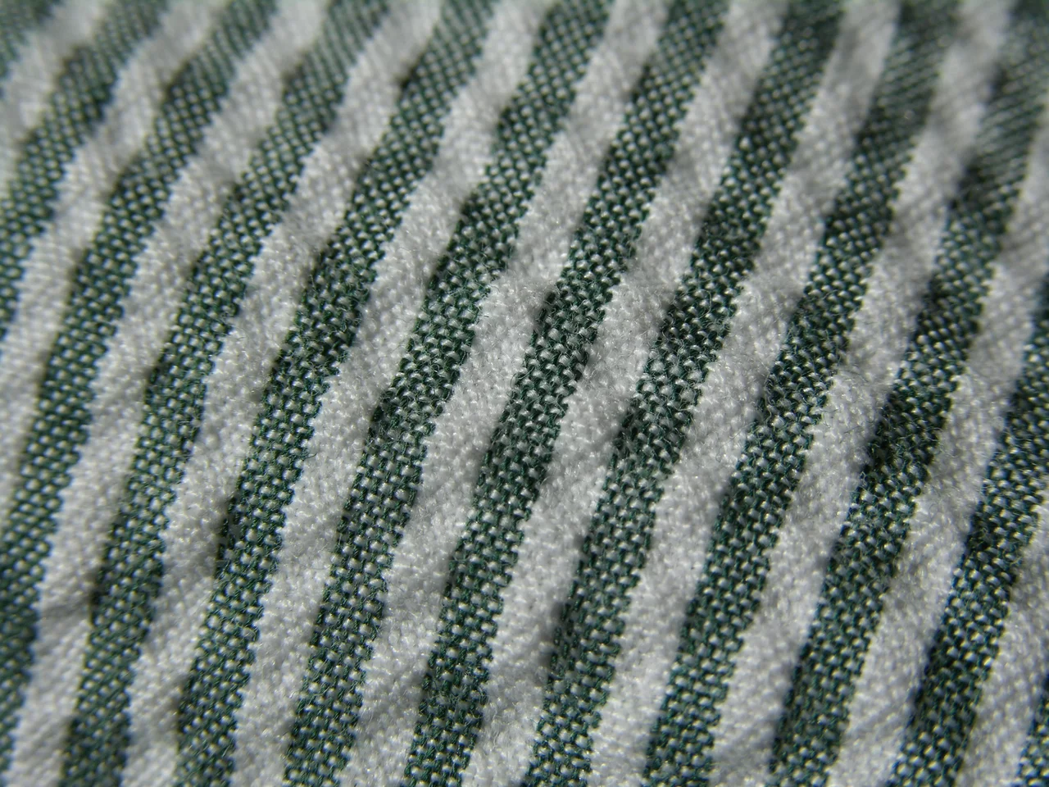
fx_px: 3940
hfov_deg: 15.2
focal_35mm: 130
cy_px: 394
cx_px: 524
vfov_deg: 11.4
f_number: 7.6
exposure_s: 1/14.8
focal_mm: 31.9
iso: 50
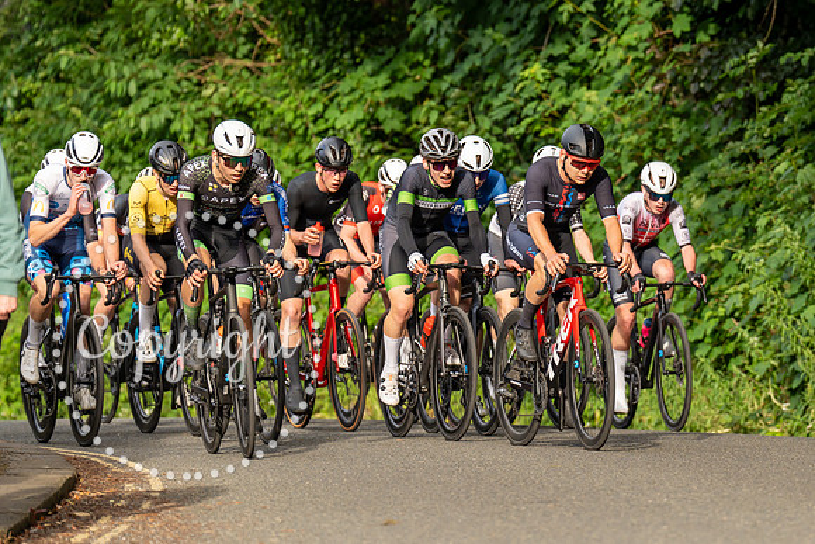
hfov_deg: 7.0
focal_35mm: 295
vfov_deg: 4.7
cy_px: 182
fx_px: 6691
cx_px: 596
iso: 400
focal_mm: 200
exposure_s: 1/800
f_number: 3.5
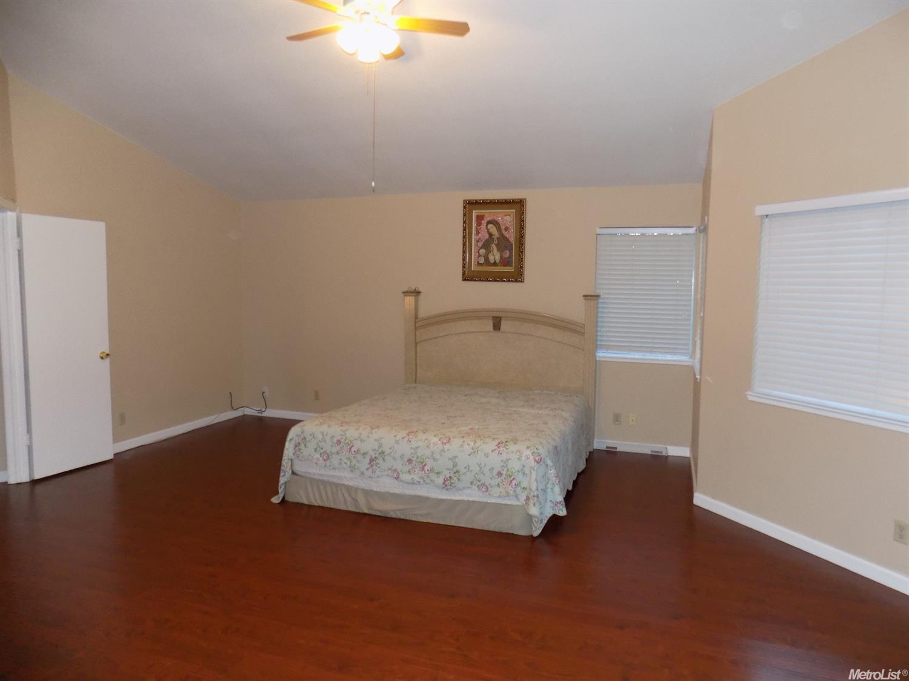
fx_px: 604
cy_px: 340
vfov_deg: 58.9
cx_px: 454
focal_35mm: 23
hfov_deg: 73.9
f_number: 3.1
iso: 280
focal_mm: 4
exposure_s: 1/30
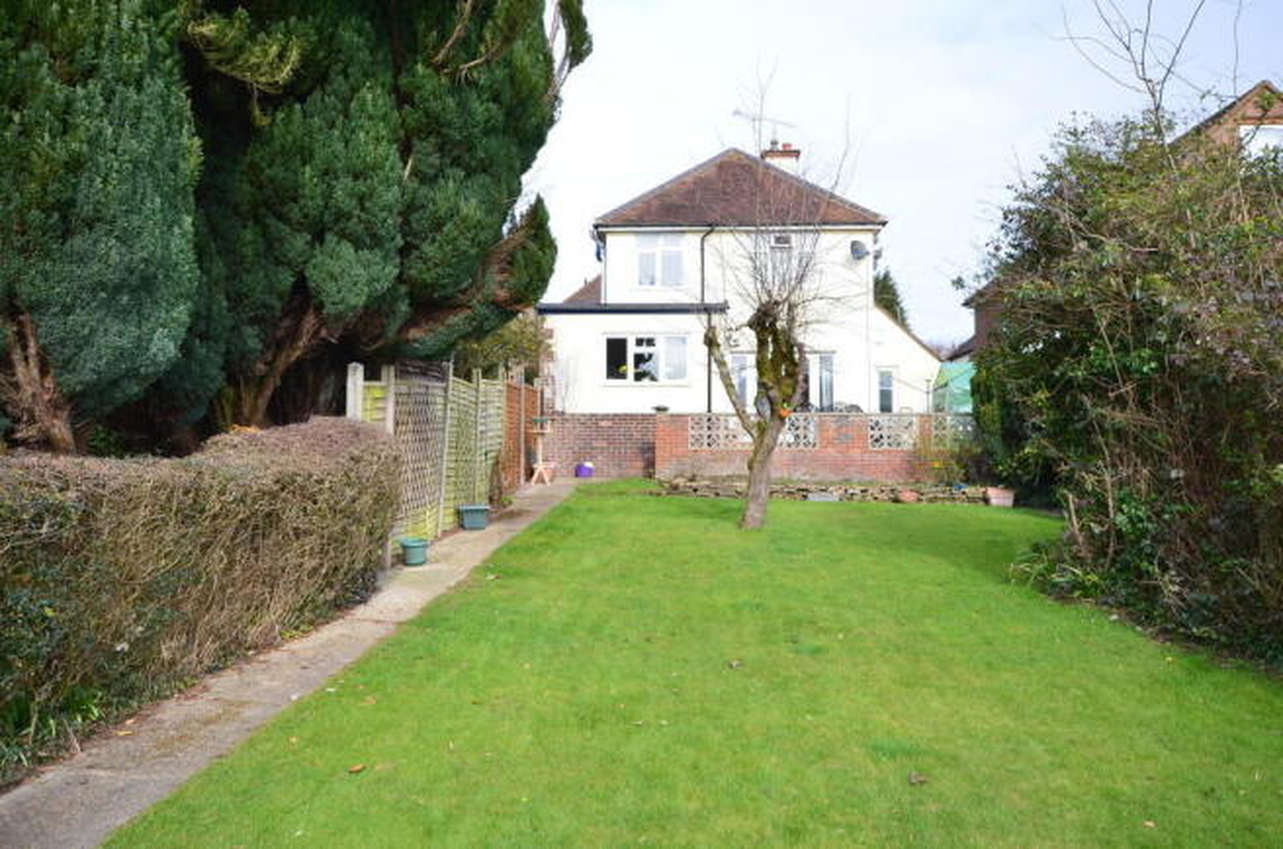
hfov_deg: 62.0
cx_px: 642
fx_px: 1067
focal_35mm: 30
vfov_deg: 43.4
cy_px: 424
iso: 400
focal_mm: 20
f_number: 10
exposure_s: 1/250
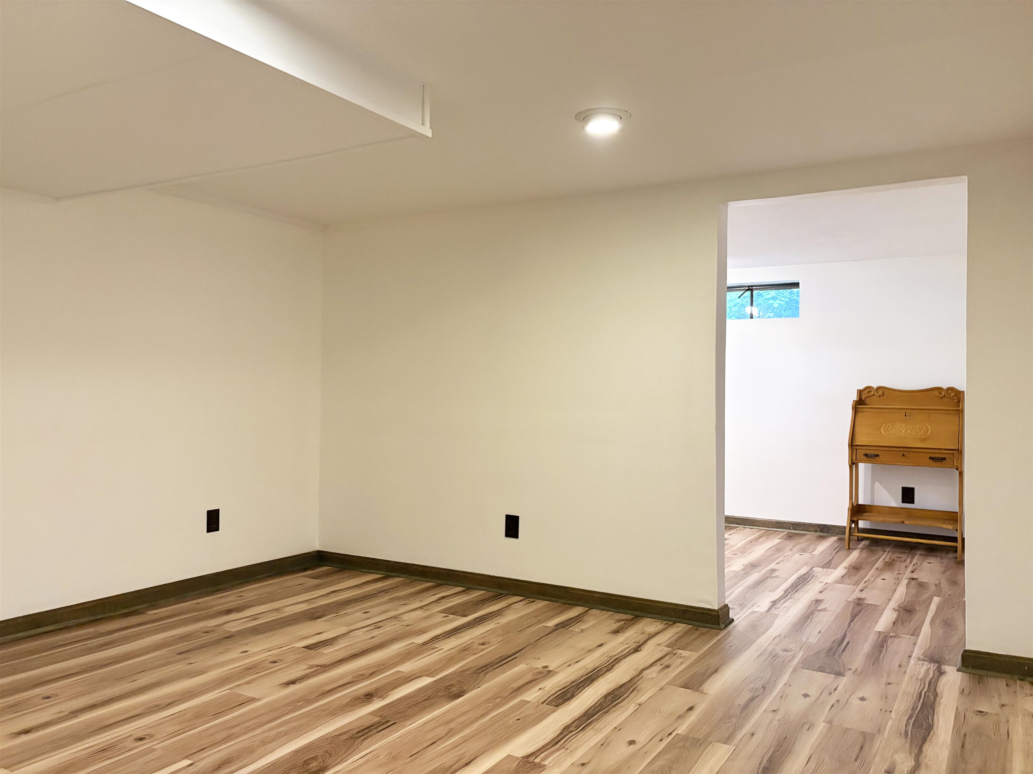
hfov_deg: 67.3
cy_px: 387
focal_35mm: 26
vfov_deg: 53.1
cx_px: 516
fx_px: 776
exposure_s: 1/60
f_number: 1.6
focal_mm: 5.96
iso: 500
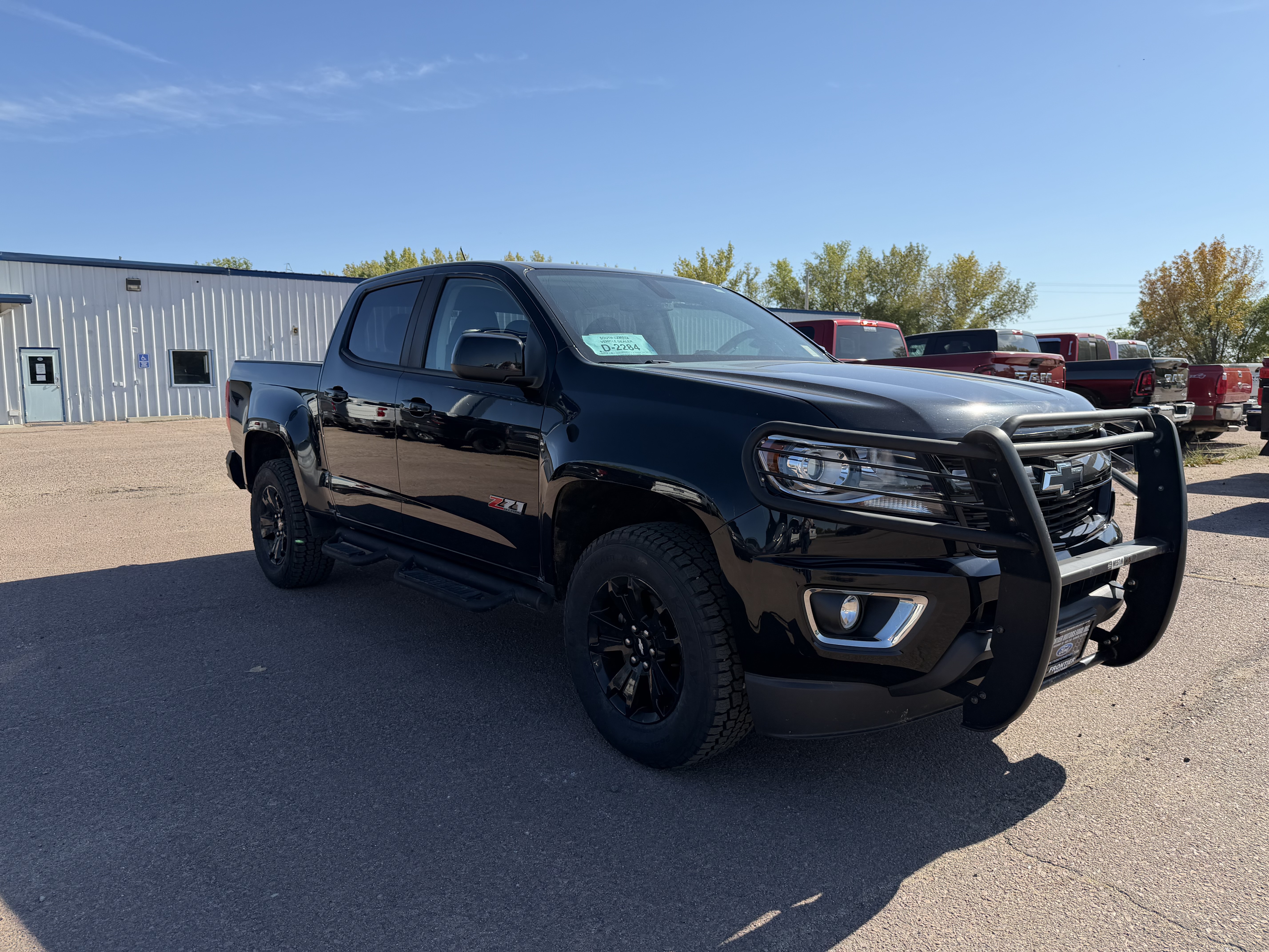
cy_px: 476
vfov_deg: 56.8
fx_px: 880
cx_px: 634
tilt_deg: -6.8
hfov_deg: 71.6
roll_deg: +0.9
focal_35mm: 24
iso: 80
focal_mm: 6.76
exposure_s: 1/3279
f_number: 1.78
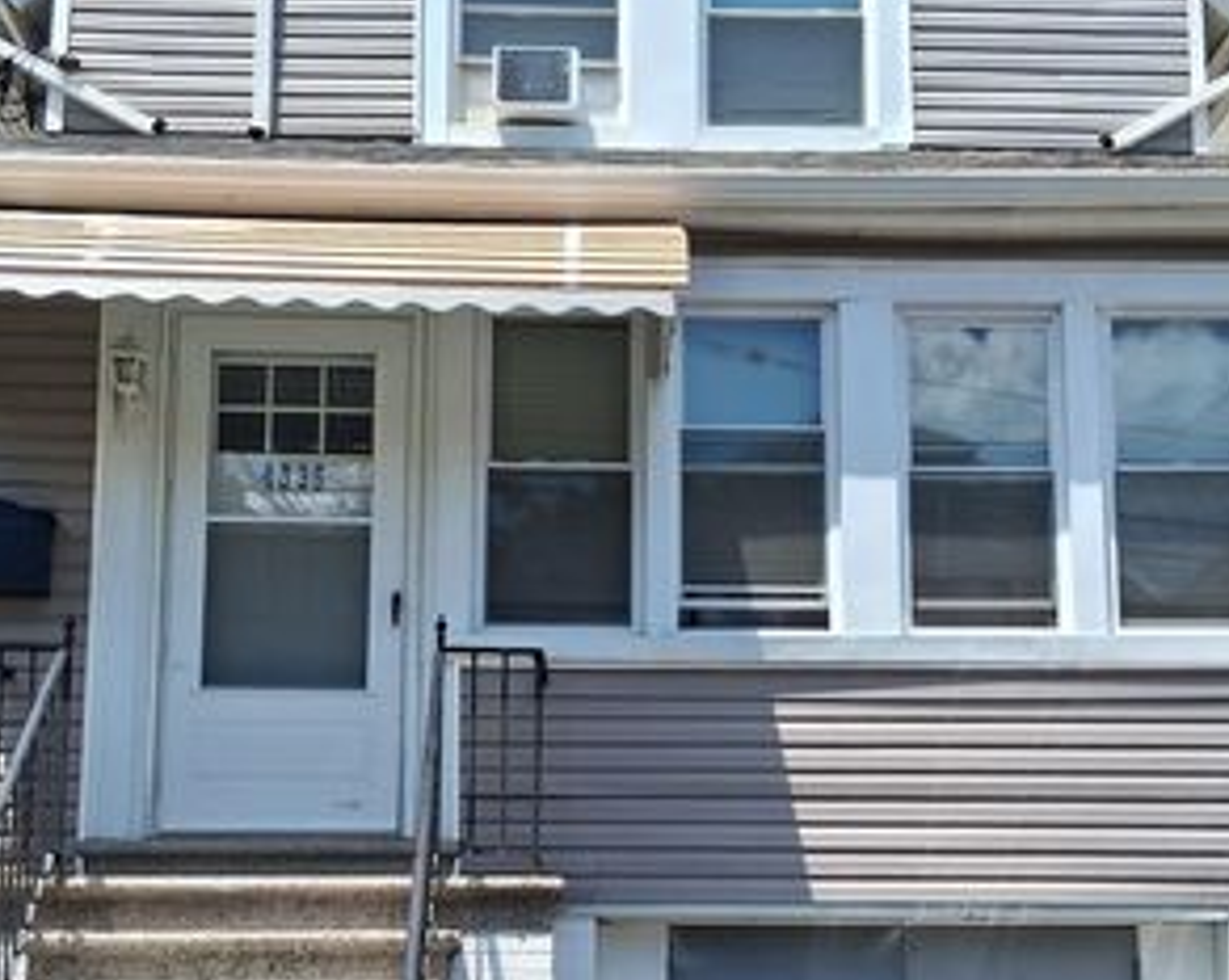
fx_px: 2108
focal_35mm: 58
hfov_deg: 32.5
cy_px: 671
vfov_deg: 26.0
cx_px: 631
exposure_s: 1/593
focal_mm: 3.98
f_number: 1.8
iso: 25
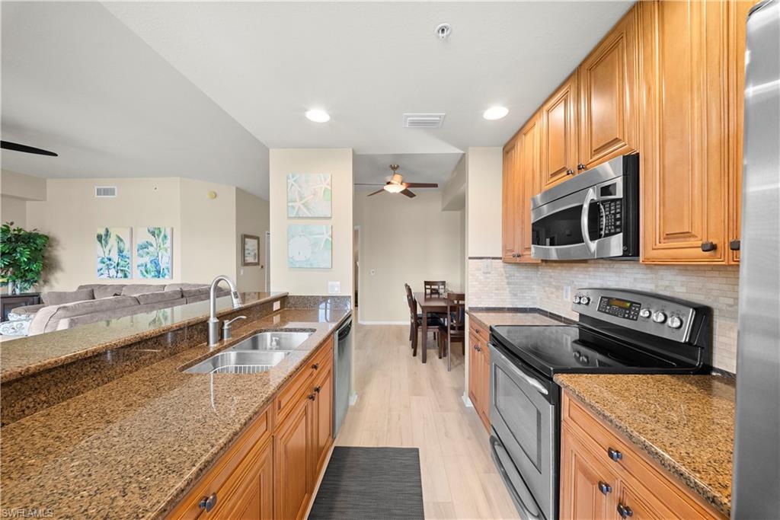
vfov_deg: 90.0
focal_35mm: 12
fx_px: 260
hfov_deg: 112.6
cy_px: 260
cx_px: 390
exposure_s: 1/10
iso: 2000
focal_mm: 12
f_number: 11
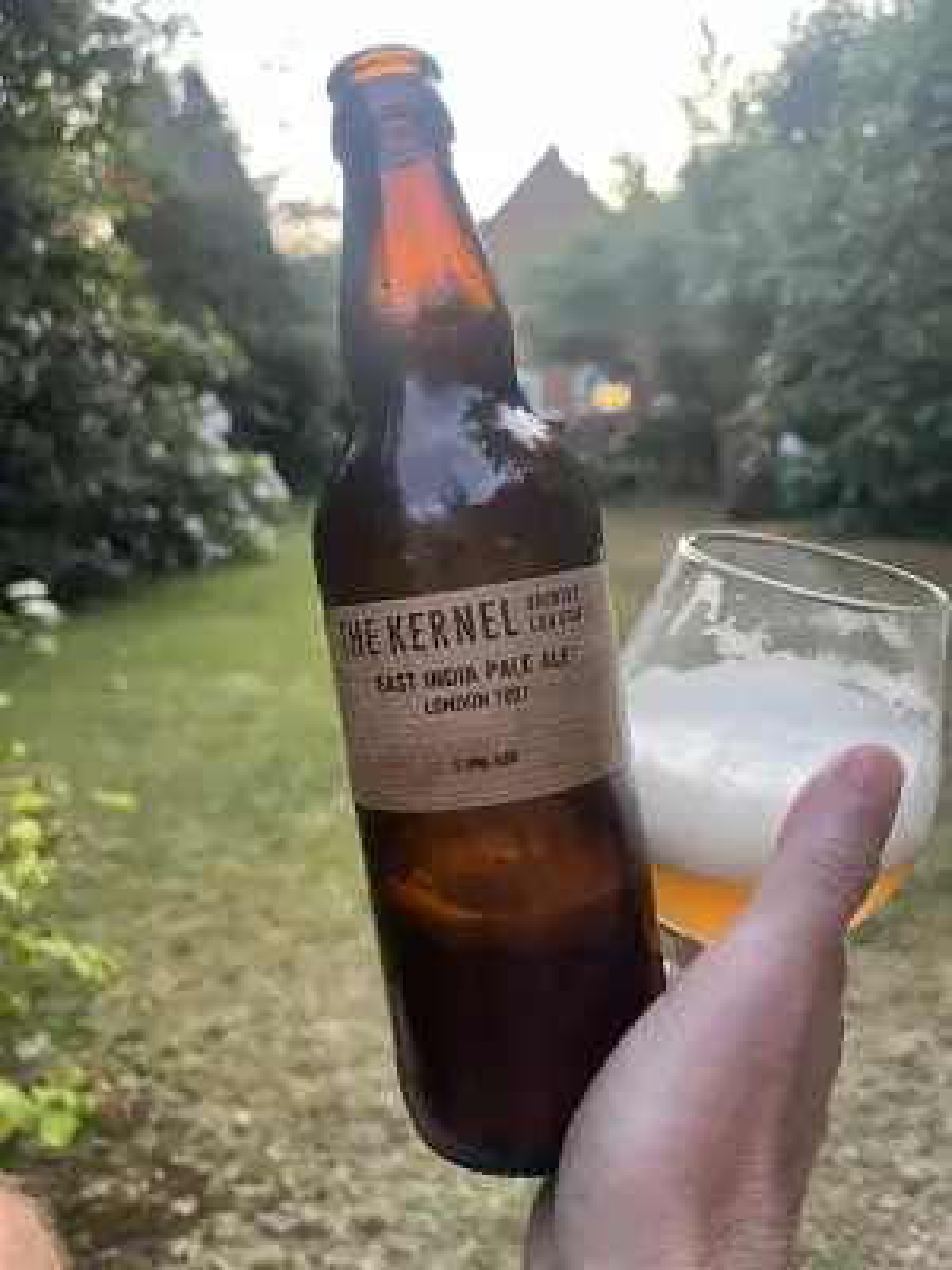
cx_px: 476
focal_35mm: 26
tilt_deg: -15.8
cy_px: 635
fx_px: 953
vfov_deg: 67.3
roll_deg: +3.5
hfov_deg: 53.1
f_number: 1.6
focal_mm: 5.1
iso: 250
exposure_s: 1/60
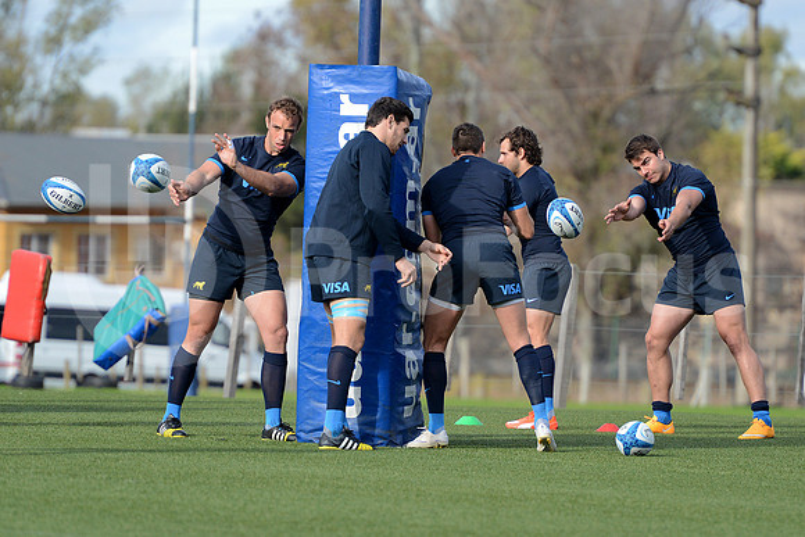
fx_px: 6262
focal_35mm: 280
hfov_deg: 7.4
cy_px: 268
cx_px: 402
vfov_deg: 4.9
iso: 800
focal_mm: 280
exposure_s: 1/2500
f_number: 4
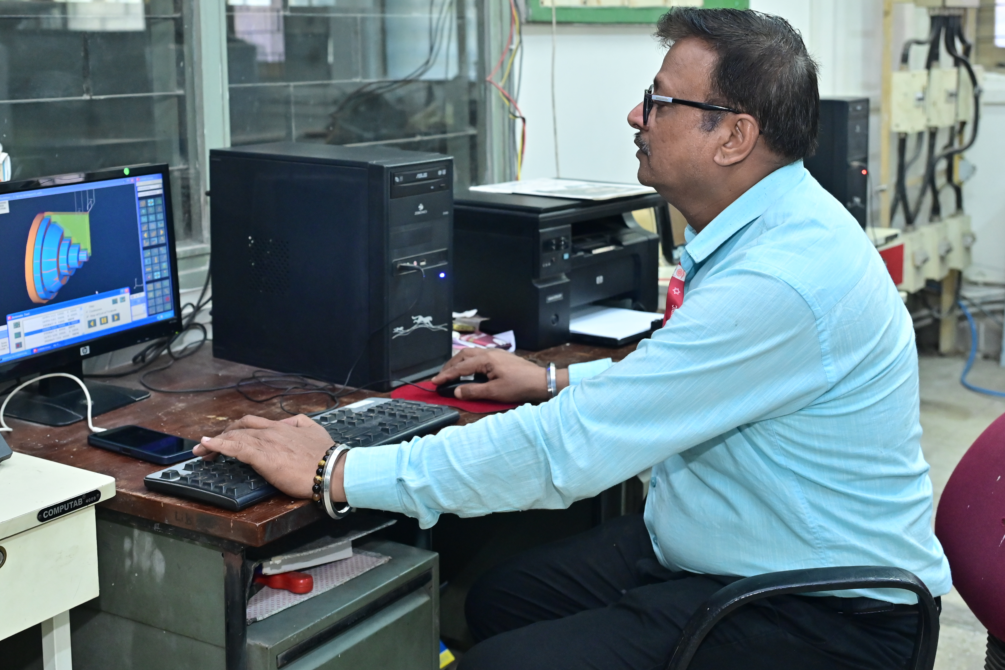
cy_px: 222
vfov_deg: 27.9
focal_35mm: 48
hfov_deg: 41.0
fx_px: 1340
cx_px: 416
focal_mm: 35
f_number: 4
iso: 2500
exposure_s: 1/160
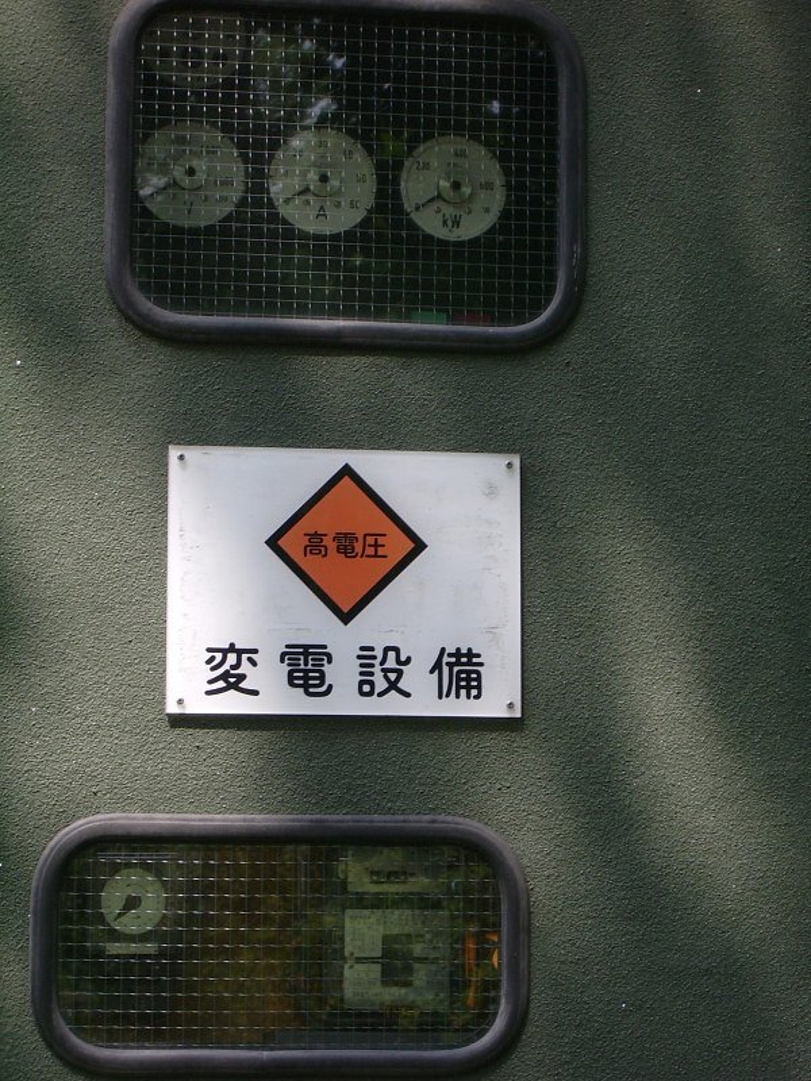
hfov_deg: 13.8
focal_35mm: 107
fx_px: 3342
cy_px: 540
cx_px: 406
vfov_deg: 18.4
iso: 80
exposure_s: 1/160
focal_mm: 17.4
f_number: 4.8
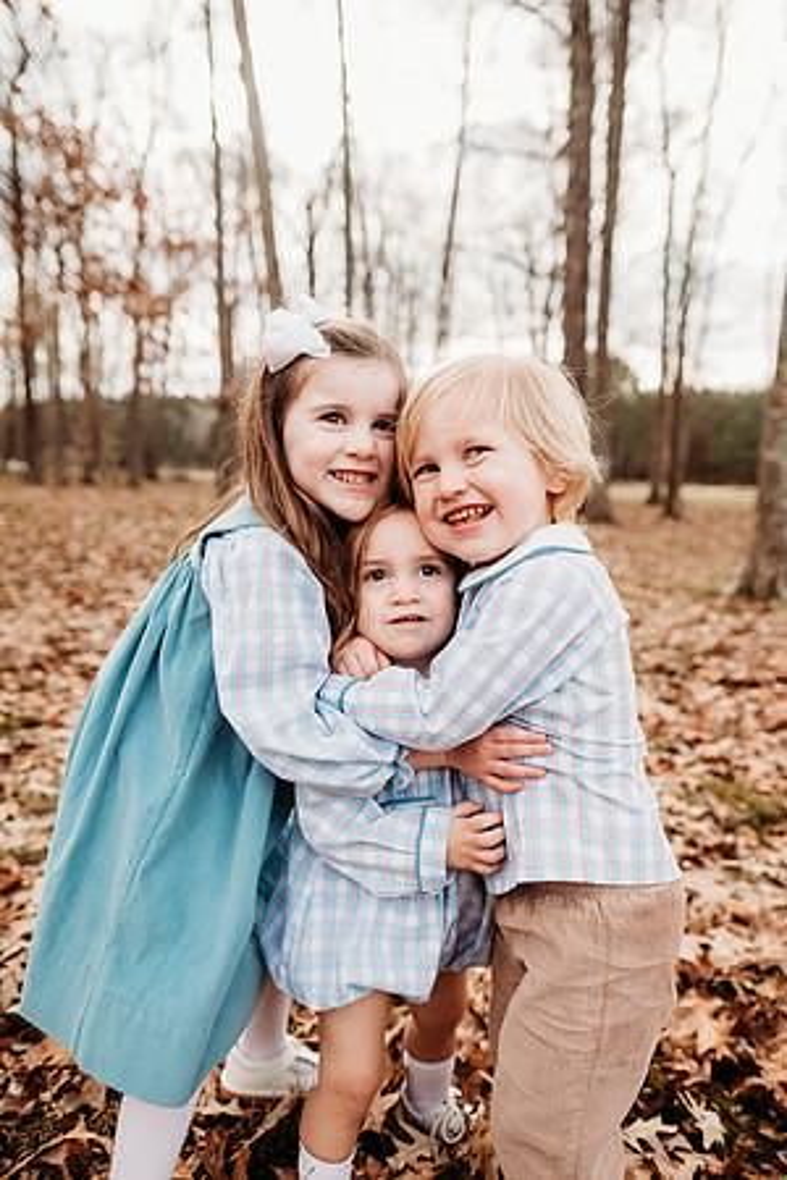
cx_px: 394
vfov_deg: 73.7
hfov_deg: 53.1
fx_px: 787
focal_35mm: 24
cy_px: 590
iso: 100
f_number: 3.2
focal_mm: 24
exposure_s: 1/250
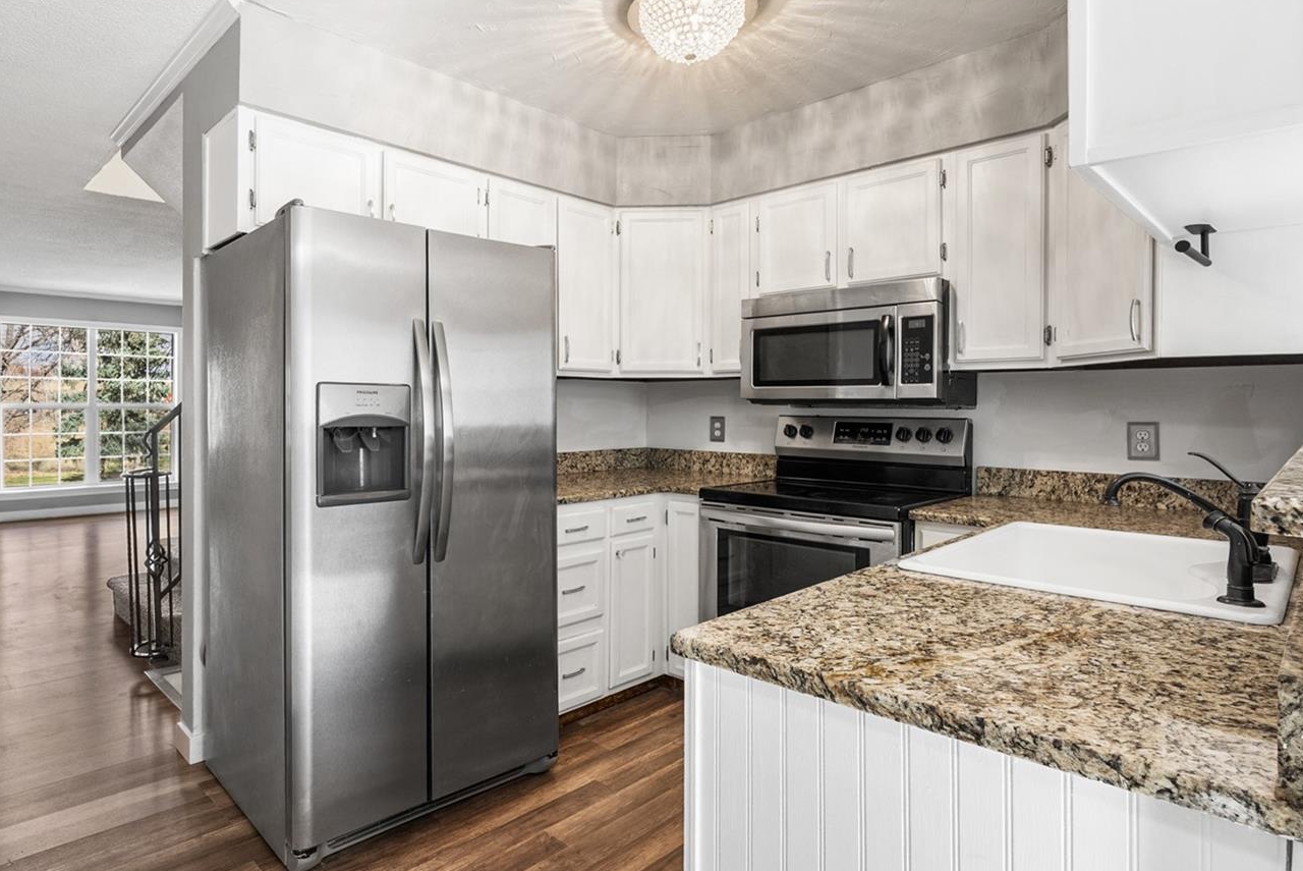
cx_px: 518
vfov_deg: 61.9
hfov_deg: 82.9
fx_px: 724
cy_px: 404
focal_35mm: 20
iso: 200
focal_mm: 16
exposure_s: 1/160
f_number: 8
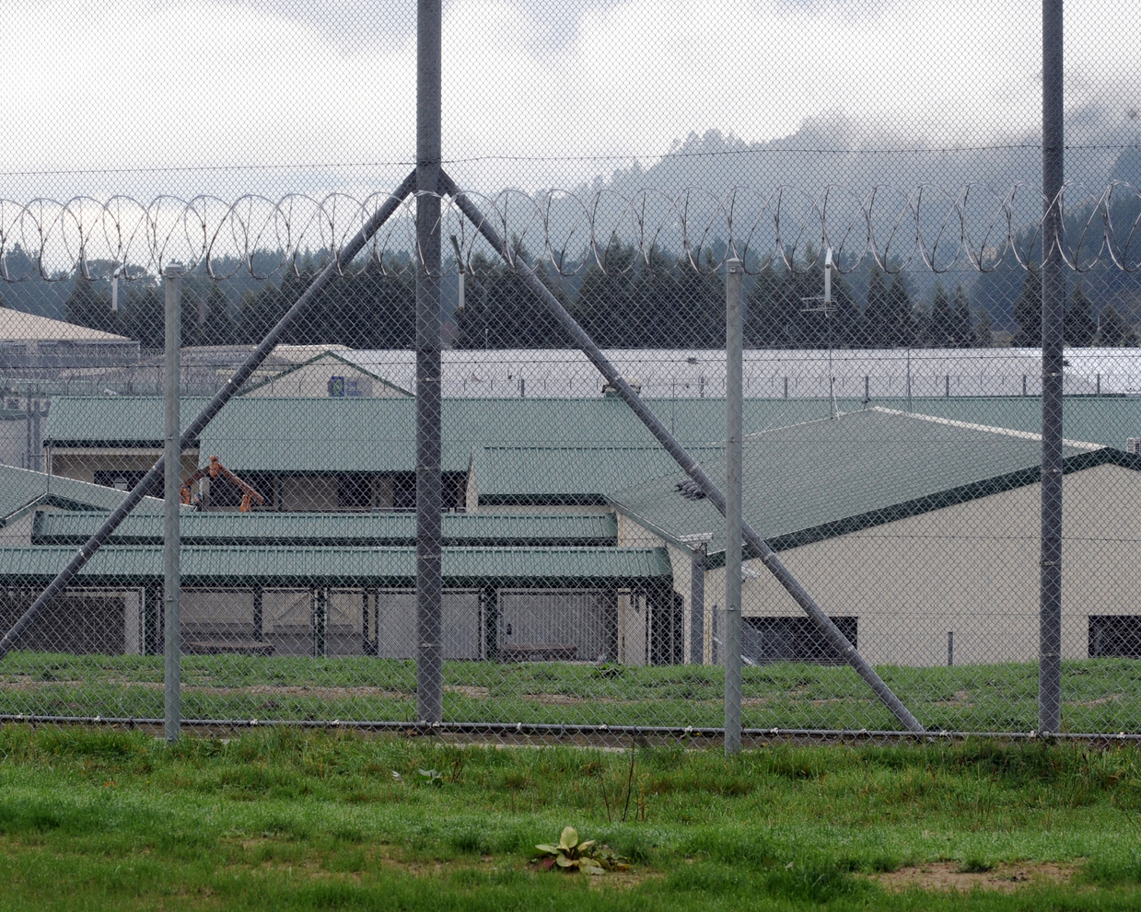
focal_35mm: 125
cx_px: 515
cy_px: 332
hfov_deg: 15.4
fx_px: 4221
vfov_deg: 12.3
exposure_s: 1/320
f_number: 13
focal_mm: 86
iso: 500
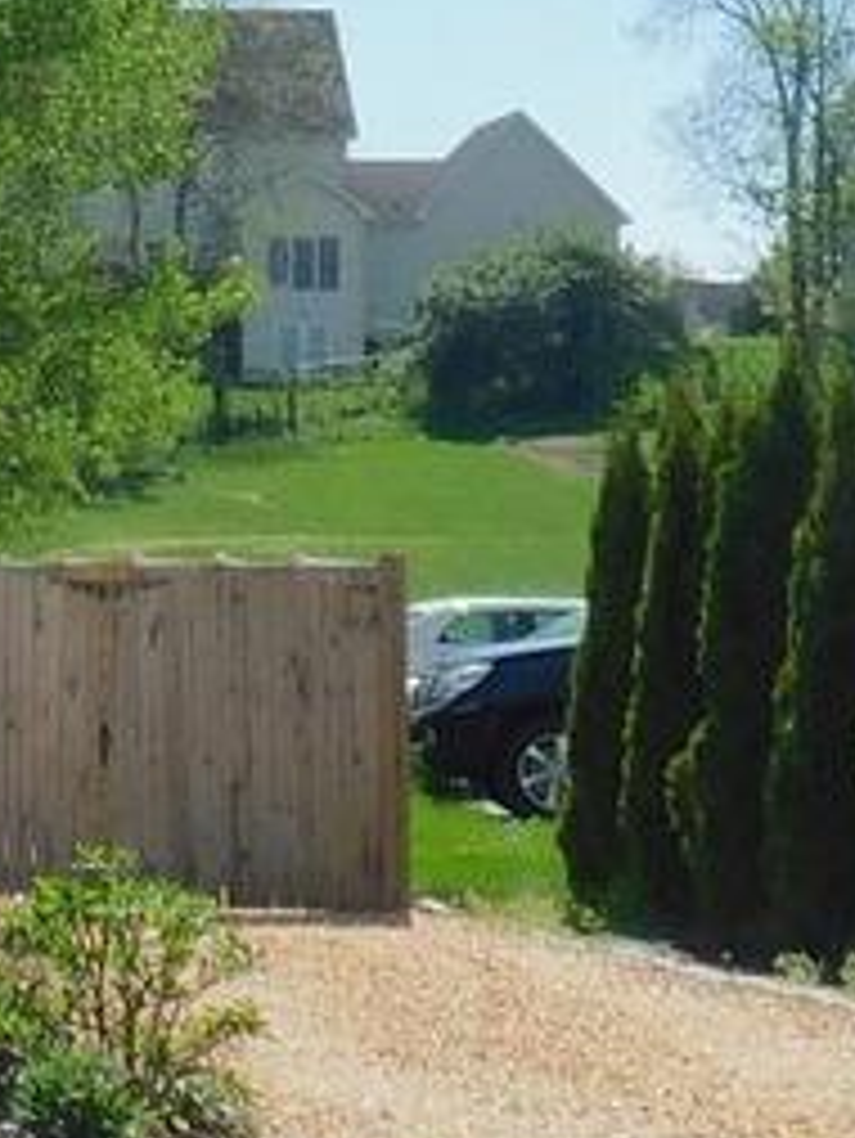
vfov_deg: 10.8
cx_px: -576
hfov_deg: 7.9
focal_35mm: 182
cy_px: 261
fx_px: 5989
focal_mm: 5.3
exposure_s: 1/1500
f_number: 3.2
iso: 125
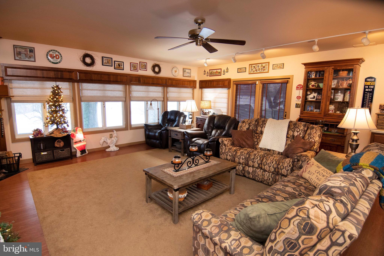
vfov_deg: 67.4
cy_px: 128
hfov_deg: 90.0
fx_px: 192
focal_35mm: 18
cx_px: 192
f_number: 5
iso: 1000
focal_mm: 12
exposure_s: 1/50
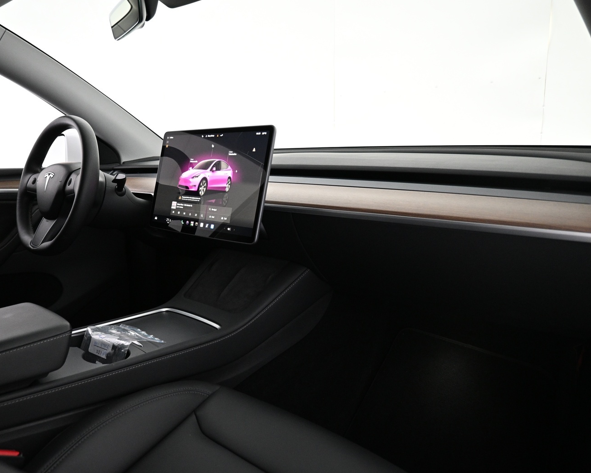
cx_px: 234
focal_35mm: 28
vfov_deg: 51.5
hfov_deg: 61.6
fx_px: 490
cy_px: 238
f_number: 3.5
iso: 1600
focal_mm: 16
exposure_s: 1/40
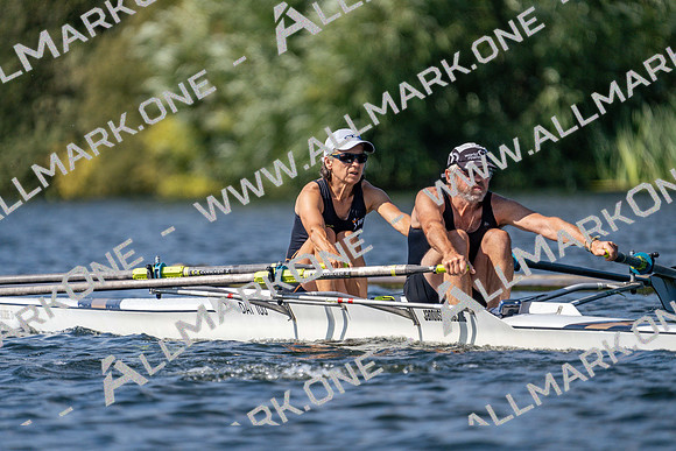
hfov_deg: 3.4
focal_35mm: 600
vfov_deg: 2.3
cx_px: 338
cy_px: 226
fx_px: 11269
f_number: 6.3
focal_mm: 600
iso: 250
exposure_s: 1/2000
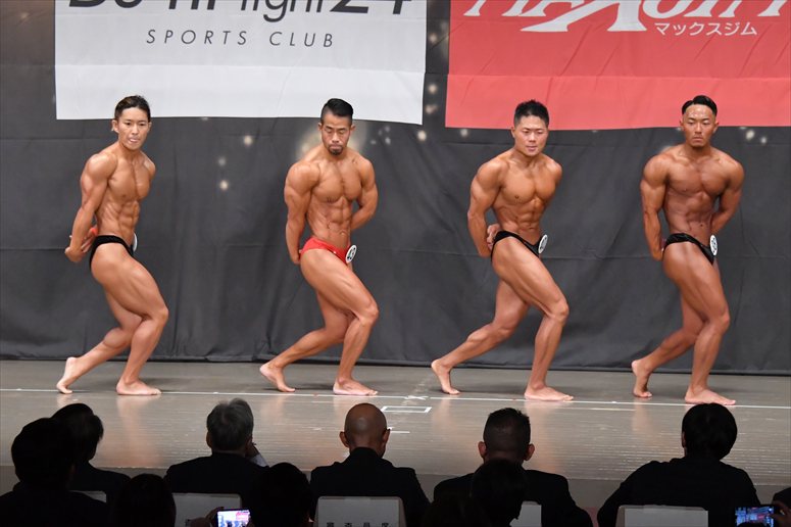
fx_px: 3690
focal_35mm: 168
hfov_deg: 12.2
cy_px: 264
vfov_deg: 8.2
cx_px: 396
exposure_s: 1/400
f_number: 5.6
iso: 6400
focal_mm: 112
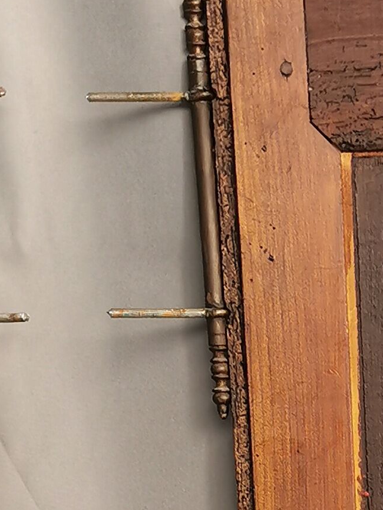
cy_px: 928
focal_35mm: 139
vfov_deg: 12.8
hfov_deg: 10.3
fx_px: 2050
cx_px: 577
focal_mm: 5.58
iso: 125
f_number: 1.8
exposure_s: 1/100
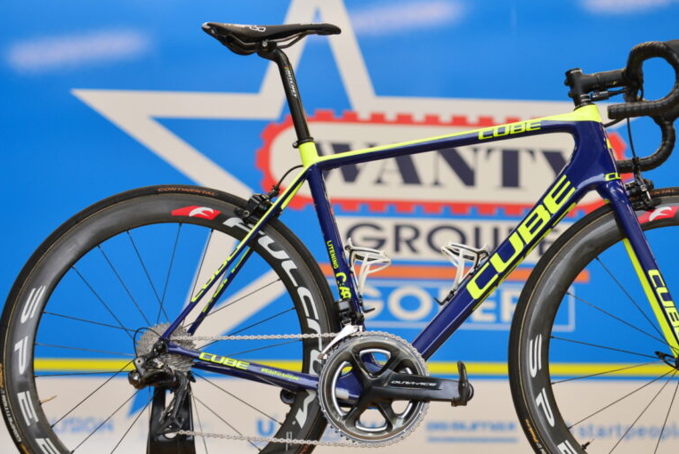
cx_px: 432
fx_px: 1774
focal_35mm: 94
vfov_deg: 14.6
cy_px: 232
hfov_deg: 21.6
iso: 1000
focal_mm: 70
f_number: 2.8
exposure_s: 1/250
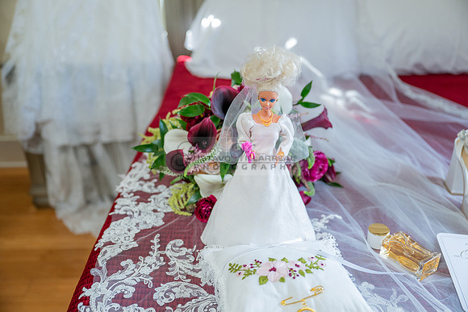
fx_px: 468
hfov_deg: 53.1
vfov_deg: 36.9
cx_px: 234
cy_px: 156
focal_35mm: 36
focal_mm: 36
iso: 640
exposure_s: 1/200
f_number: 2.8
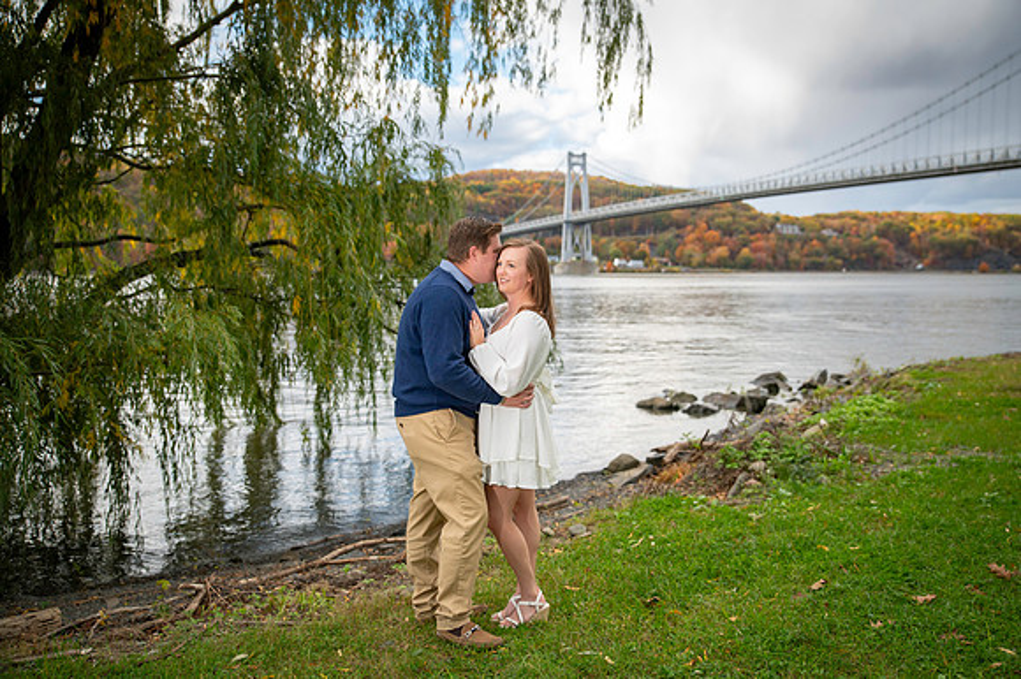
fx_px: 939
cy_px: 340
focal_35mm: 33
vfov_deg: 39.8
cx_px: 510
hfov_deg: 57.1
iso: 640
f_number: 2.8
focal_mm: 32
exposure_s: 1/3200
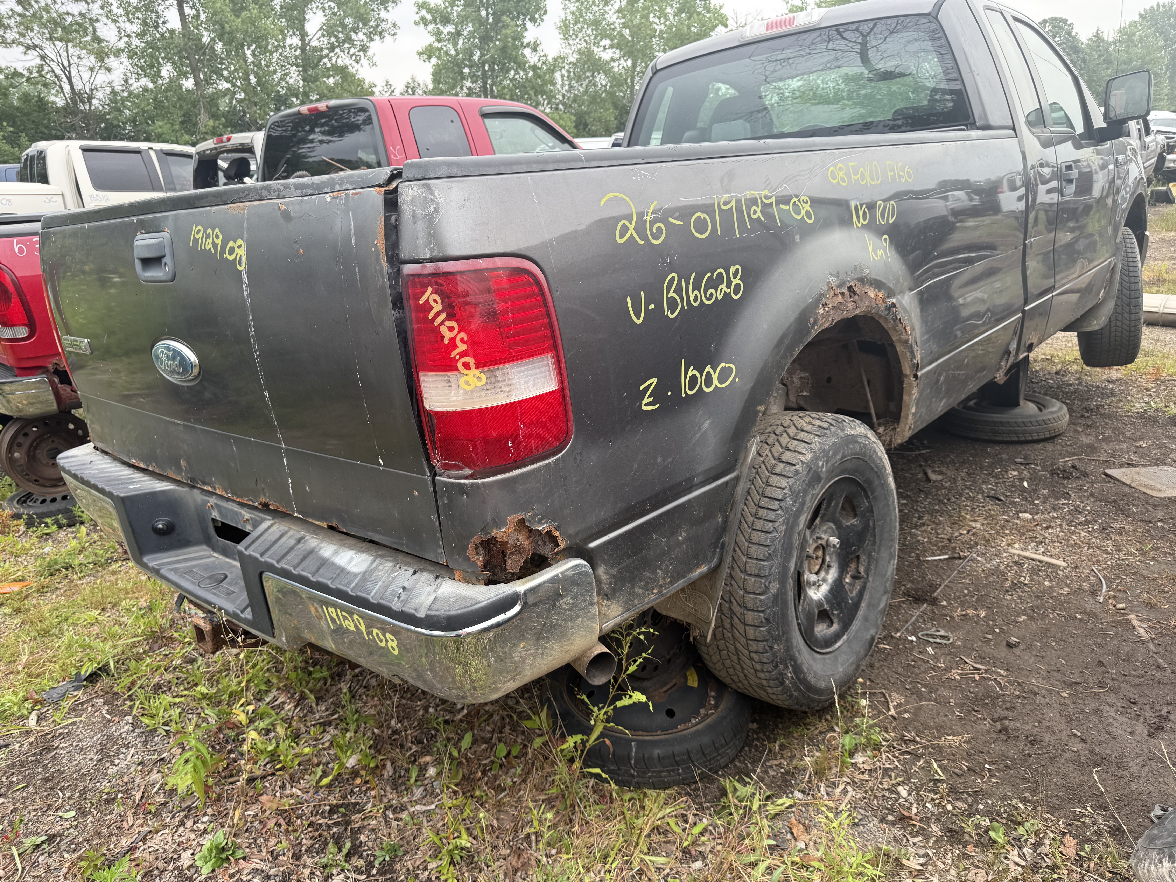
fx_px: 815
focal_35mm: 24
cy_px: 441
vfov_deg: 56.8
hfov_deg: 71.6
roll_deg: +3.7
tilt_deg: -18.1
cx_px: 588
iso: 80
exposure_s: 1/211
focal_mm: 6.76
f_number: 1.78
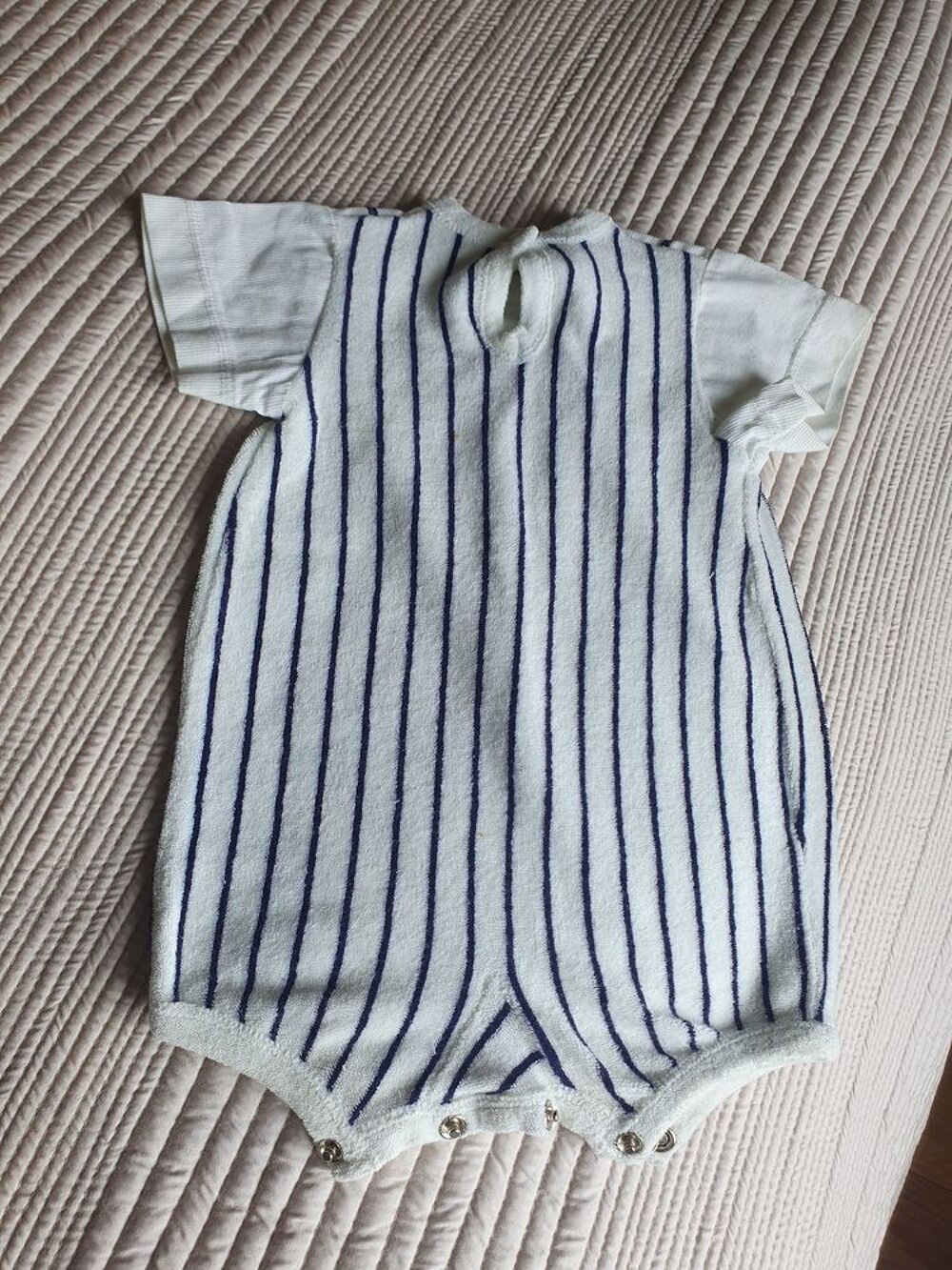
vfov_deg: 67.3
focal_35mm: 26
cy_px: 635
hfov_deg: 53.1
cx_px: 476
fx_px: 953
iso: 50
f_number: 2.4
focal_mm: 4.32
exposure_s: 1/112
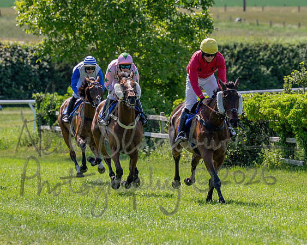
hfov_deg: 4.4
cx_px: 218
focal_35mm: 435
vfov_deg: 3.6
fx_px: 3950
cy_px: 73
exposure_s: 1/1600
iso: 200
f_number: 4
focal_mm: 165
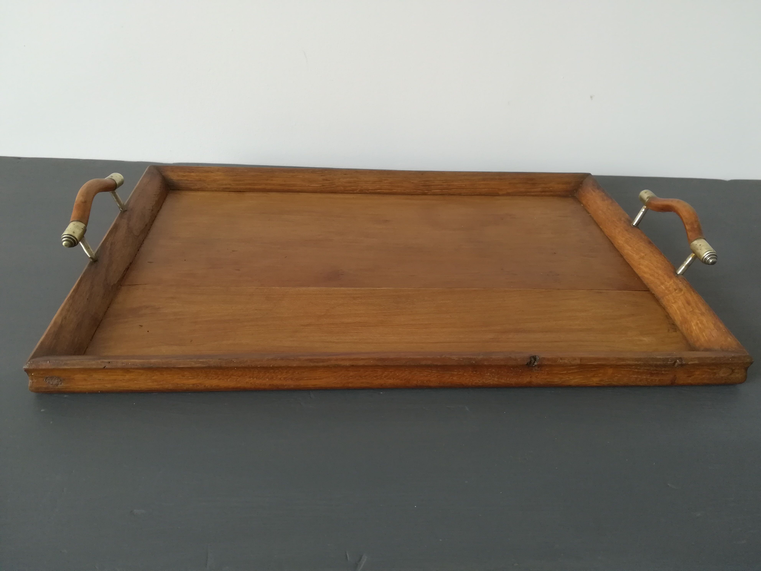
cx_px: 380
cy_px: 286
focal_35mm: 26
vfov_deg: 53.1
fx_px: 572
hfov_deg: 67.3
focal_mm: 3.83
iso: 200
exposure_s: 1/33.3
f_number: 2.2
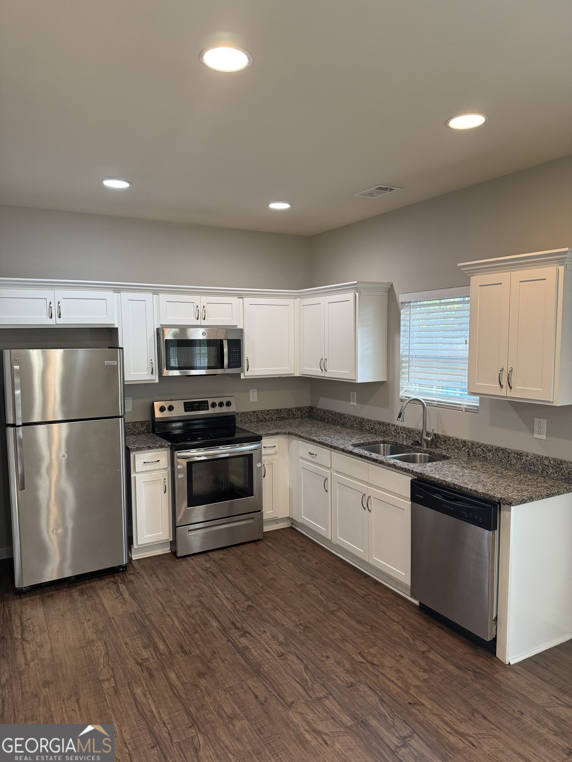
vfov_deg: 71.6
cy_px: 381
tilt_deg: -4.9
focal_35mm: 24
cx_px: 286
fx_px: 529
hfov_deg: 56.8
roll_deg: +0.5
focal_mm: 6.76
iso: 160
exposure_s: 1/60
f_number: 1.78
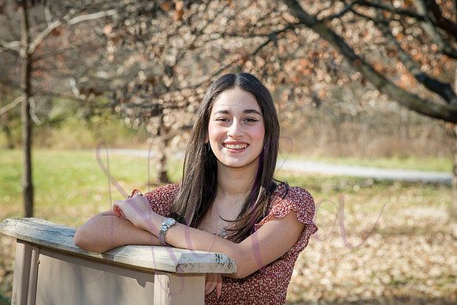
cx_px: 228
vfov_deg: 11.4
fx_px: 1524
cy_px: 152
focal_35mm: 120
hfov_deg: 17.1
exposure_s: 1/500
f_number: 9
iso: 400
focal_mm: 120
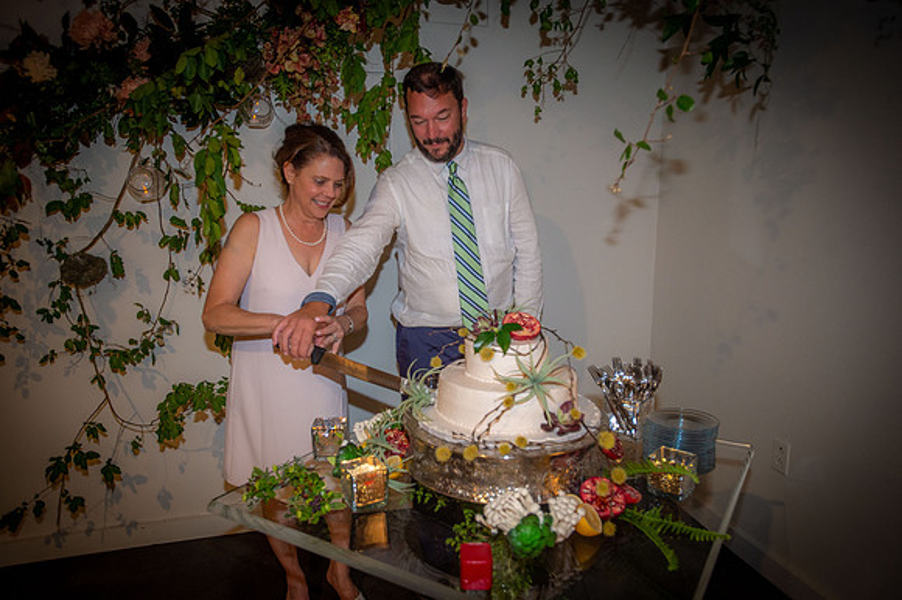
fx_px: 626
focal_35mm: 25
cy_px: 300
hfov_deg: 71.5
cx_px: 451
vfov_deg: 51.2
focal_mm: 25
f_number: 2.8
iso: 1600
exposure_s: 1/80
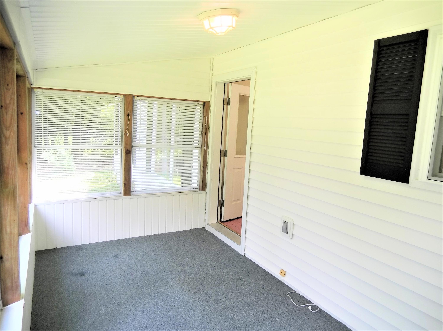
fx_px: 320
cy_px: 166
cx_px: 222
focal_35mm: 25
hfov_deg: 69.4
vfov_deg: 54.8
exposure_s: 1/80
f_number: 3.5
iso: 100
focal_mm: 4.5
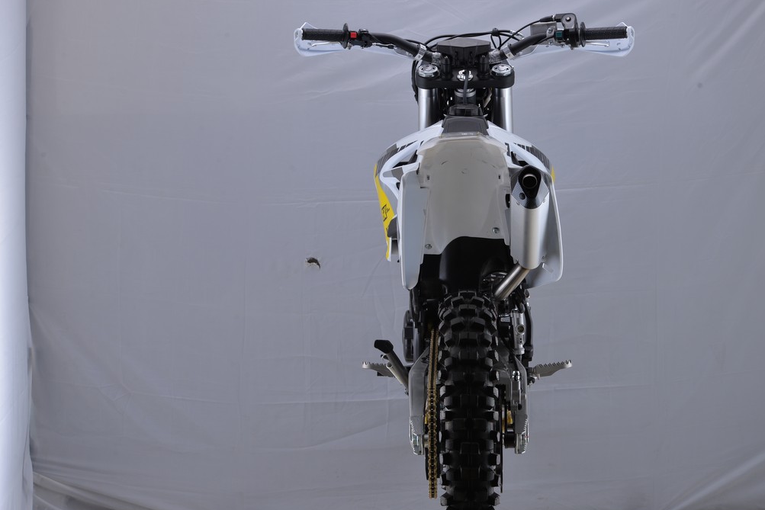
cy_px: 294
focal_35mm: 134
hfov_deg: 15.3
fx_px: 2848
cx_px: 476
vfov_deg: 10.2
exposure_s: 1/160
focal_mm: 105
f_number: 13
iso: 100
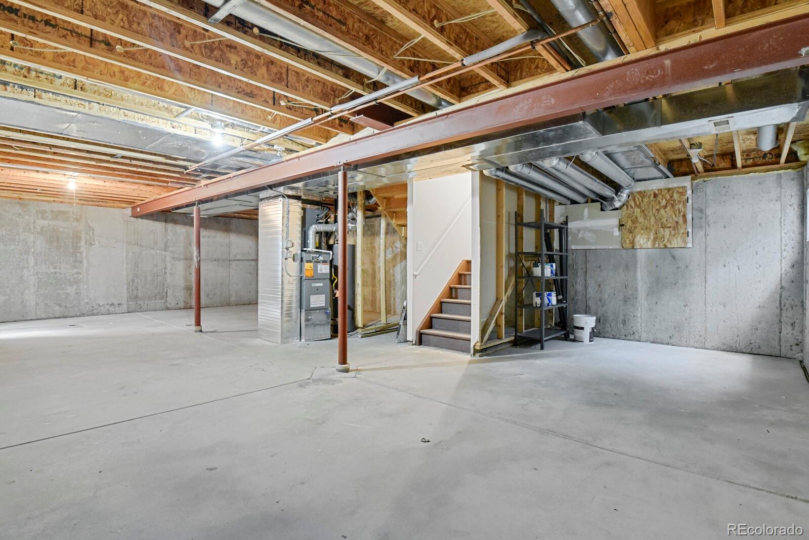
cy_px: 270
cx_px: 404
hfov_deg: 93.3
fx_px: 382
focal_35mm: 17
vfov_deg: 70.4
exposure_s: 1/1.67
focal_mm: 17
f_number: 8
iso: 12800
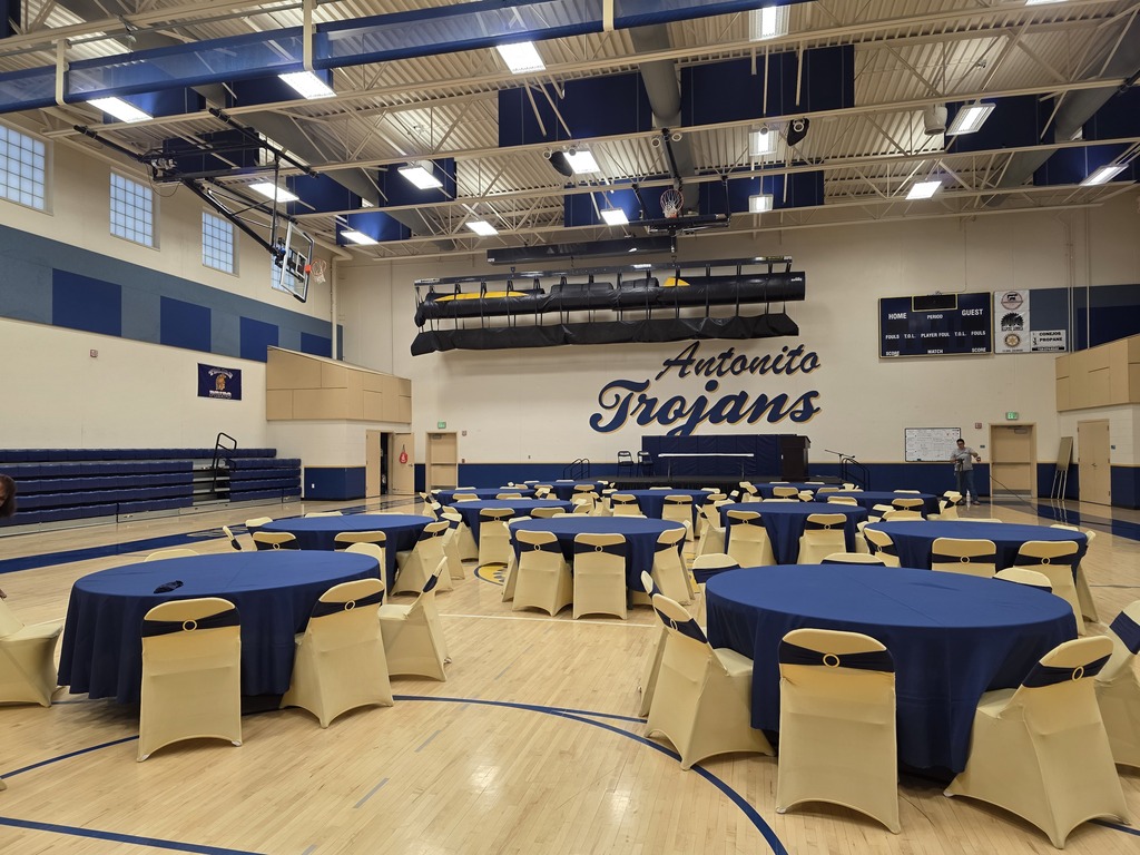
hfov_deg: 73.9
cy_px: 428
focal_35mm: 23
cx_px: 570
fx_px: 757
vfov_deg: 58.9
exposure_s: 1/120
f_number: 1.7
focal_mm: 6.3
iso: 125
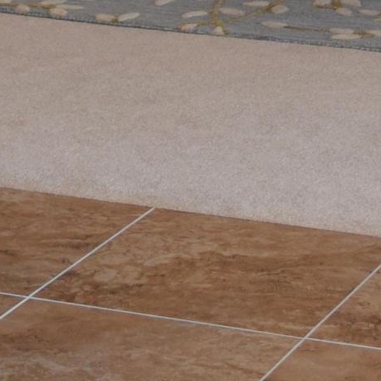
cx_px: 289
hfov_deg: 8.8
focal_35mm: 198
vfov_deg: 8.4
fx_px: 2466
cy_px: -354
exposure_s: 1/100
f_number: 5
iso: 800
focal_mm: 24
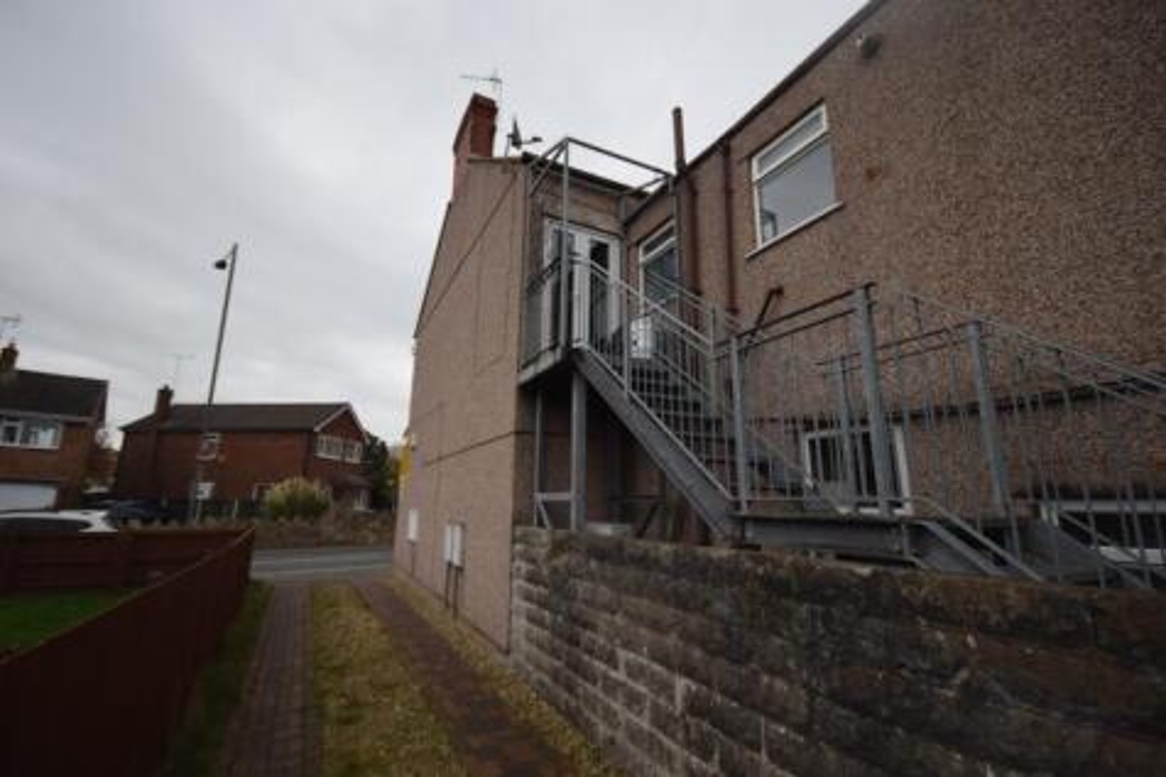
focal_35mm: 15
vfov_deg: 77.3
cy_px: 388
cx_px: 583
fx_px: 486
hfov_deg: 100.4
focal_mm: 10
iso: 100
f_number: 4
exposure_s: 1/60
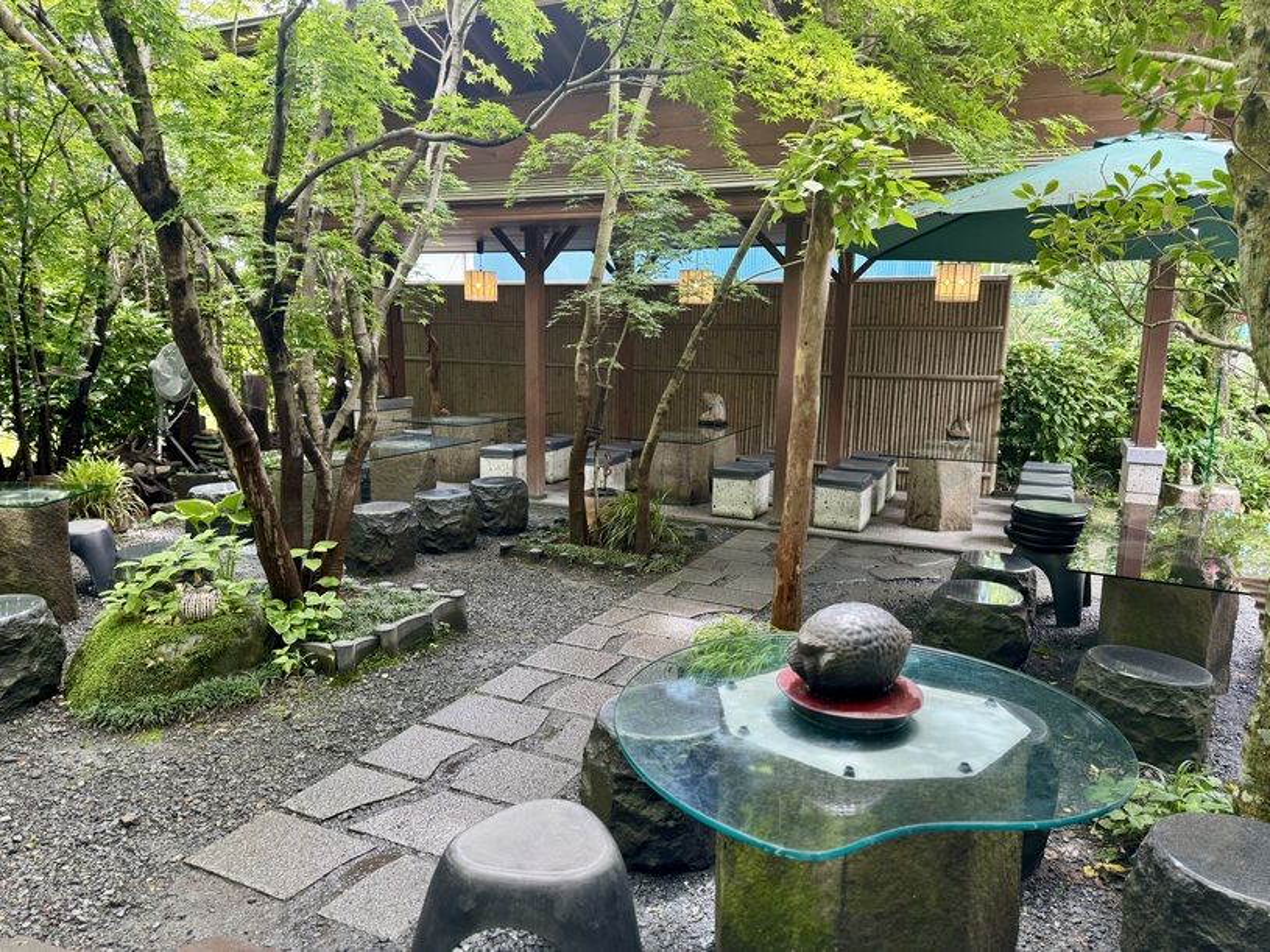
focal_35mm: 24
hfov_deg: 71.6
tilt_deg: -8.7
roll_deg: -1.0
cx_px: 635
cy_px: 476
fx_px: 880
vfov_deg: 56.8
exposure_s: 1/121
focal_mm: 6.76
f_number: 1.78
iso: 125
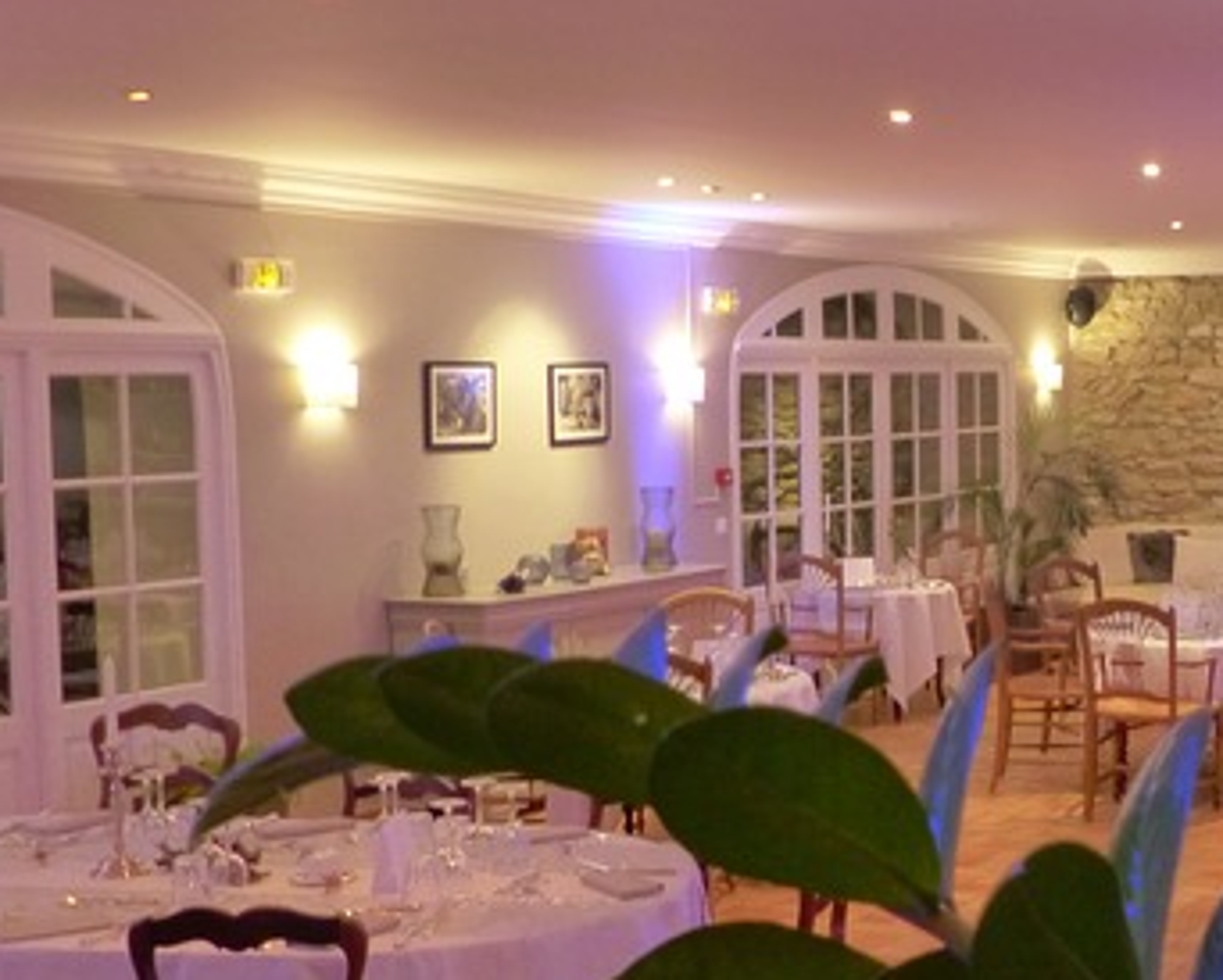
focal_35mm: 57
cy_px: 551
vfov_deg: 26.7
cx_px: 1126
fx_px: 2064
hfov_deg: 31.3
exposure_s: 1/5
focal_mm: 4.5
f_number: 2.8
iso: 400
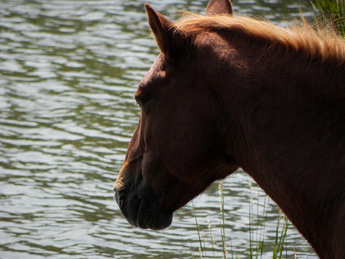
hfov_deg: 2.9
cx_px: 172
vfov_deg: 2.2
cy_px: 130
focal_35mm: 678
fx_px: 6757
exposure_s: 1/1000
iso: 200
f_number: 5
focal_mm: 120
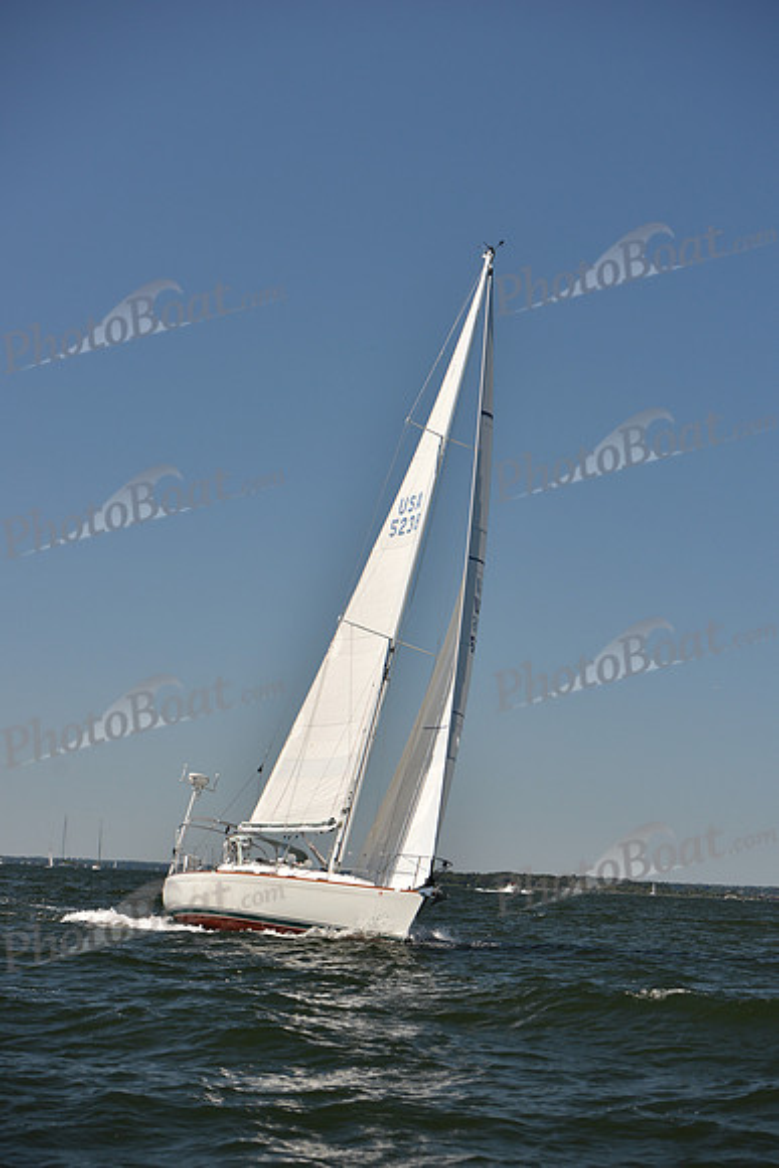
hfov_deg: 19.5
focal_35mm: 70
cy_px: 584
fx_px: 2271
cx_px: 390
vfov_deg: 28.8
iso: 250
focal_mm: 70
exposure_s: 1/1250
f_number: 5
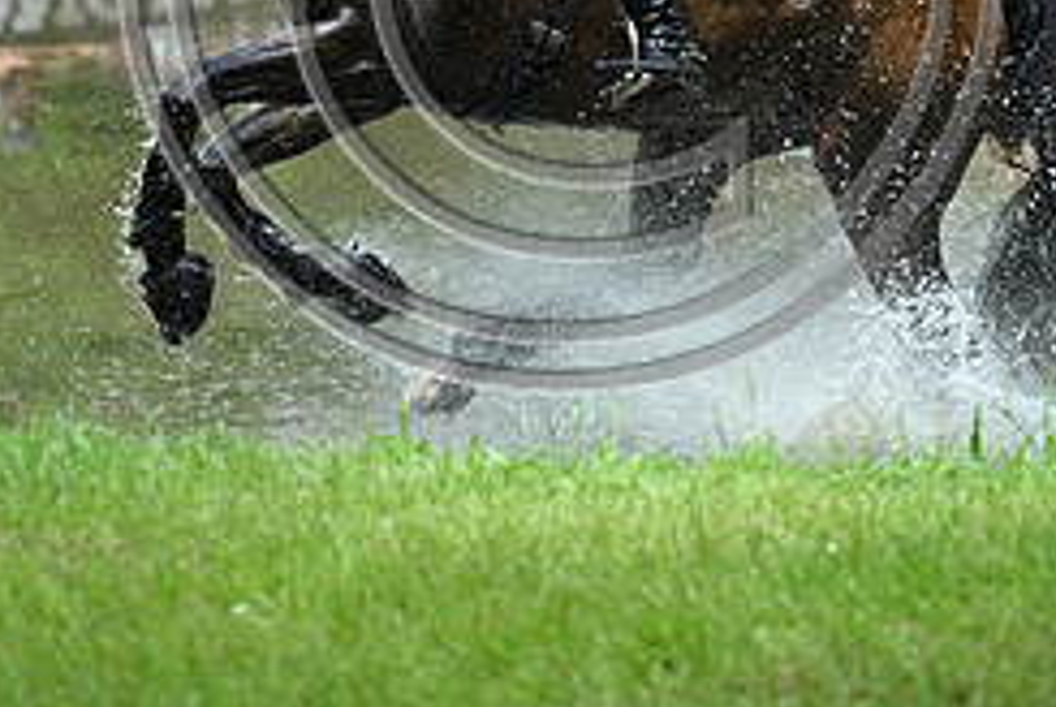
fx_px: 9721
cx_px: 513
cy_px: -110
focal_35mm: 331
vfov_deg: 4.2
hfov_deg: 6.2
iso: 250
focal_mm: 140
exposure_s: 1/1250
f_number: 3.2
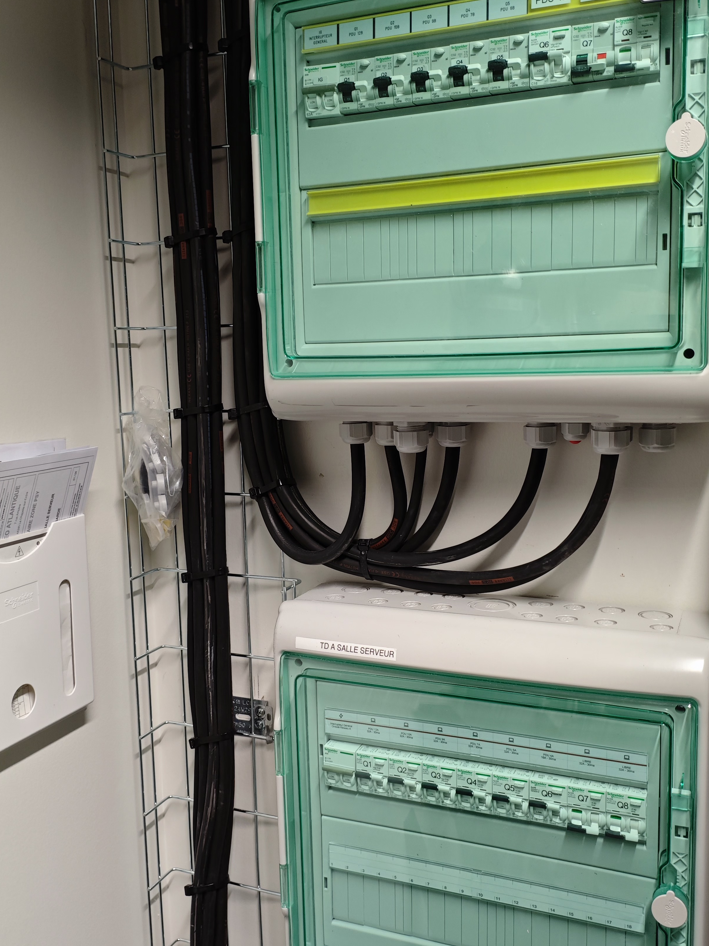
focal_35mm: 33
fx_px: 901
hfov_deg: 42.9
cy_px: 479
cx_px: 358
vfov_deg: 55.4
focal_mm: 4.94
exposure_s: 1/50
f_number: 1.59
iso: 160
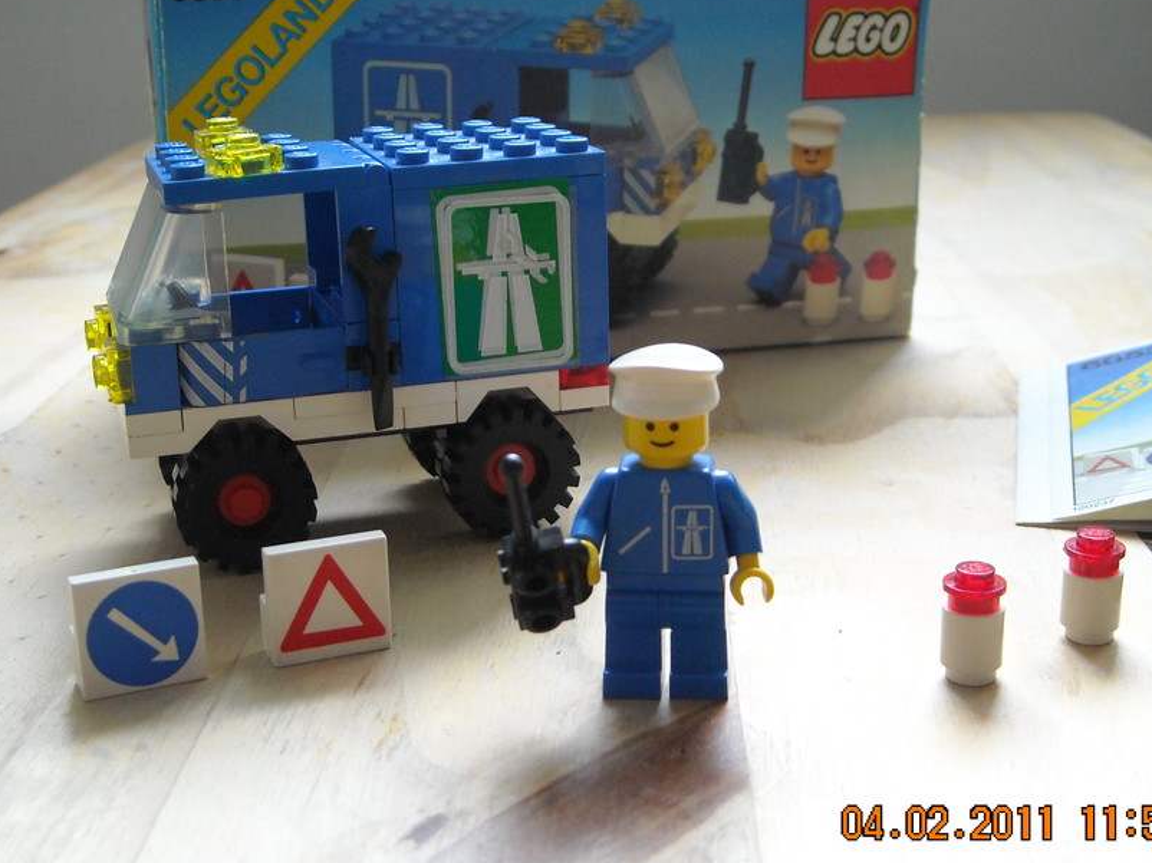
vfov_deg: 26.5
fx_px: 1830
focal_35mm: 55
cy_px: 440
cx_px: 593
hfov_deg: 34.9
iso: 270
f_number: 3.2
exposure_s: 1/60
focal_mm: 7.92
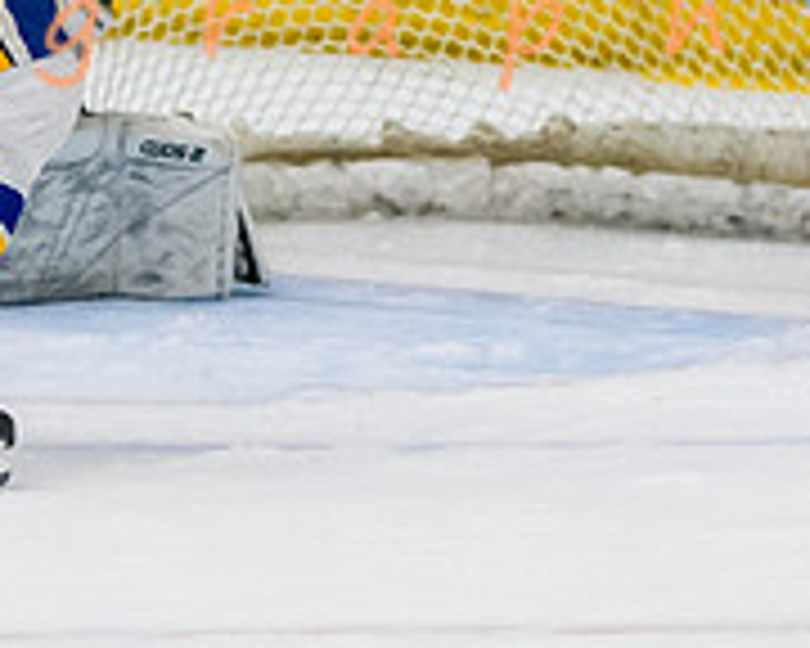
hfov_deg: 3.8
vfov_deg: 3.1
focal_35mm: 502
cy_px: -209
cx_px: -126
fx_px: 12034
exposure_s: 1/640
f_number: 3.2
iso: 2000
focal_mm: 100
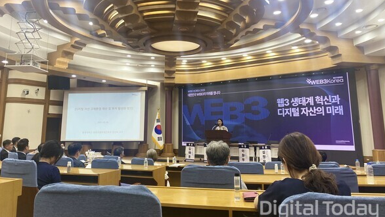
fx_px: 296
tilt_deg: +8.3
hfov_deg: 66.1
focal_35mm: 29
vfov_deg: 39.9
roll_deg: +0.0
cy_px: 81
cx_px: 191
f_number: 1.8
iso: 64
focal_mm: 4.25
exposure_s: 1/120
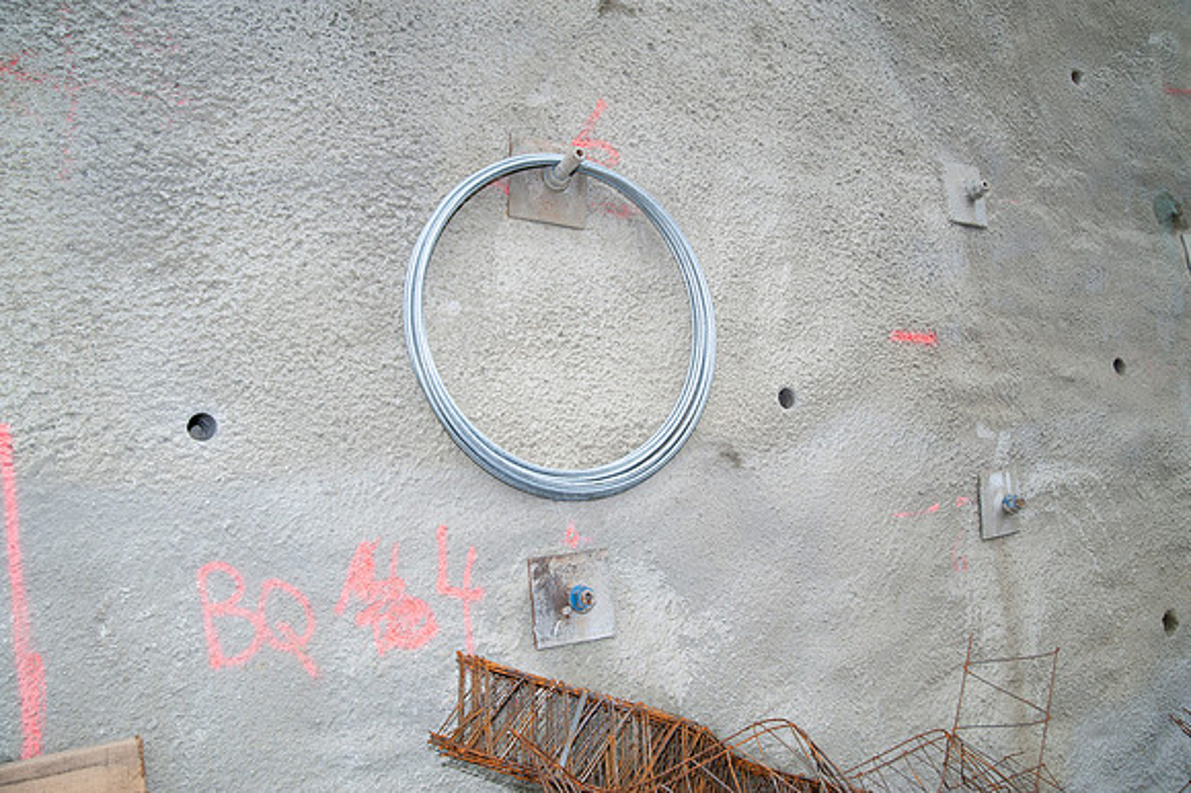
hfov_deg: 65.5
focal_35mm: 28
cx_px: 596
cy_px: 396
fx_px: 926
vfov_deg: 46.4
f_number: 8
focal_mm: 28
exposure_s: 1/125
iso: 200
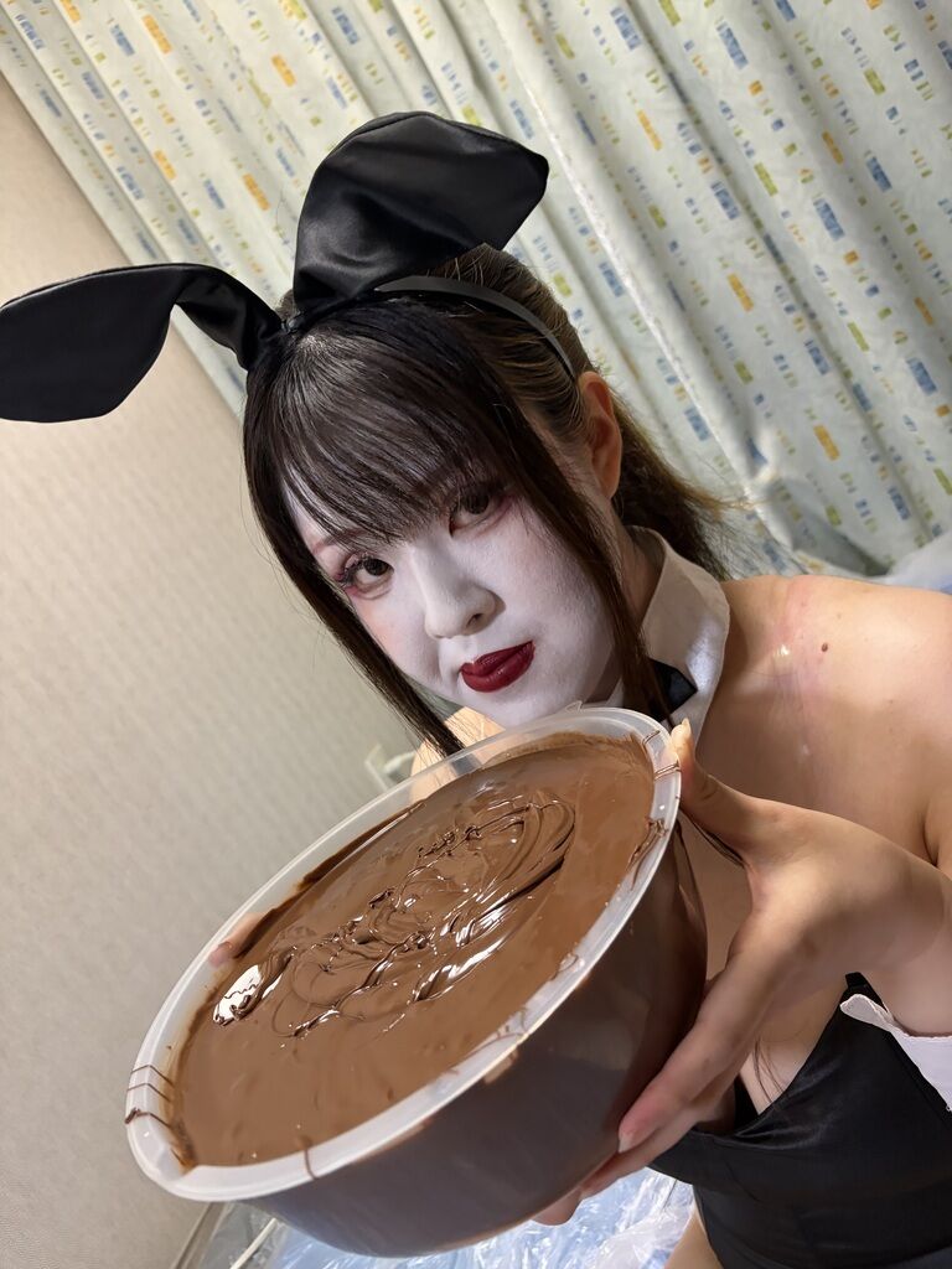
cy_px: 634
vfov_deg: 67.3
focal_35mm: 26
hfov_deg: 53.1
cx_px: 476
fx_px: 953
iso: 320
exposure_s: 1/50
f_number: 1.6
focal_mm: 5.96
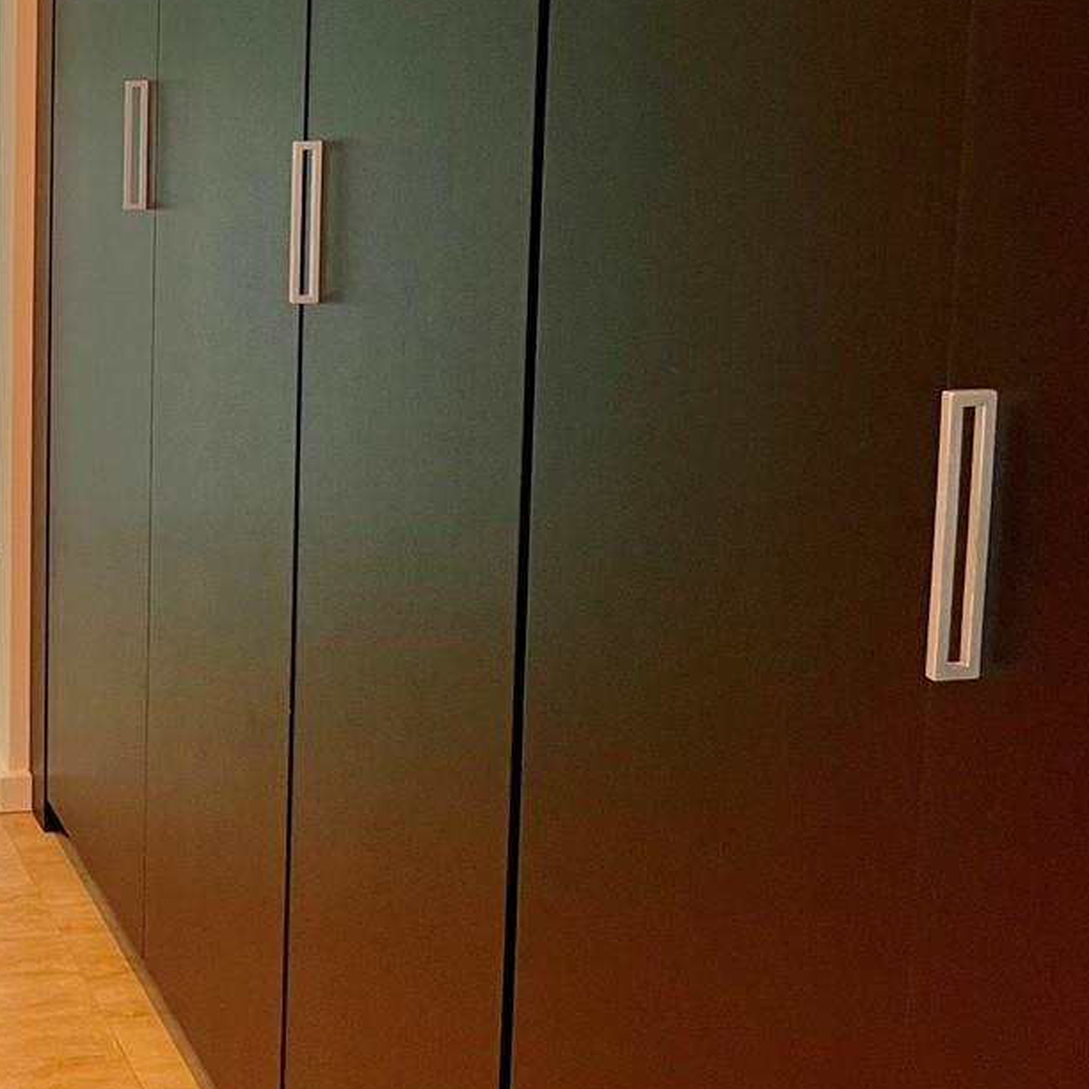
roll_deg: +0.1
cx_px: -192
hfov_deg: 25.8
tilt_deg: -6.7
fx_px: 2136
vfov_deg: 27.7
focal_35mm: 60
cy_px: 131
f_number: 1.6
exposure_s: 1/60
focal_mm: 4.2
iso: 100
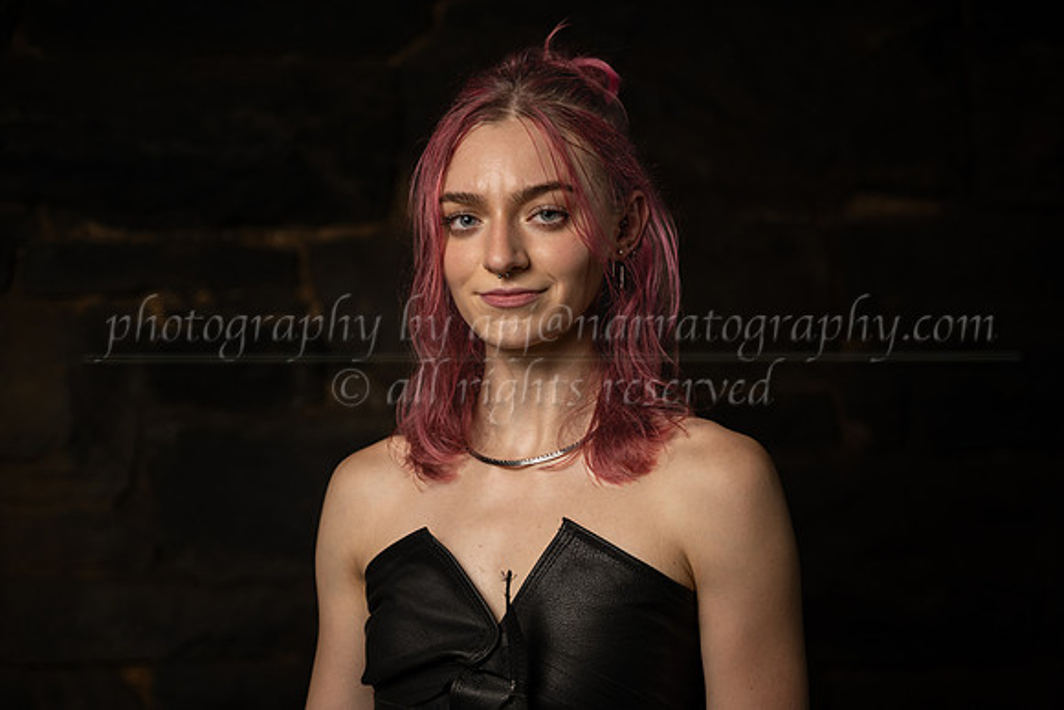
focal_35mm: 58
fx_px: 1715
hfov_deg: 34.5
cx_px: 532
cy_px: 355
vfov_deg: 23.4
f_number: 2.8
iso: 400
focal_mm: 58
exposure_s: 1/400
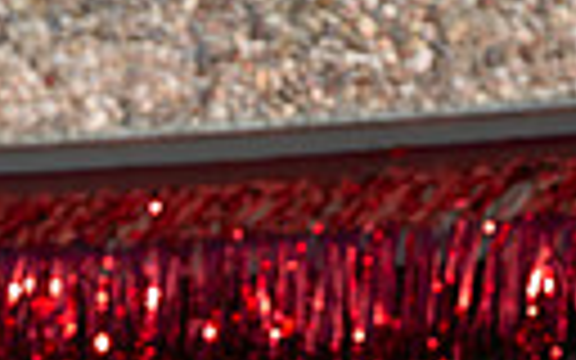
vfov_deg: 3.8
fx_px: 5337
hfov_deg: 6.2
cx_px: 153
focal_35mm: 340
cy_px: 981
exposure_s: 1/2000
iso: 320
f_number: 5
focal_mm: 95
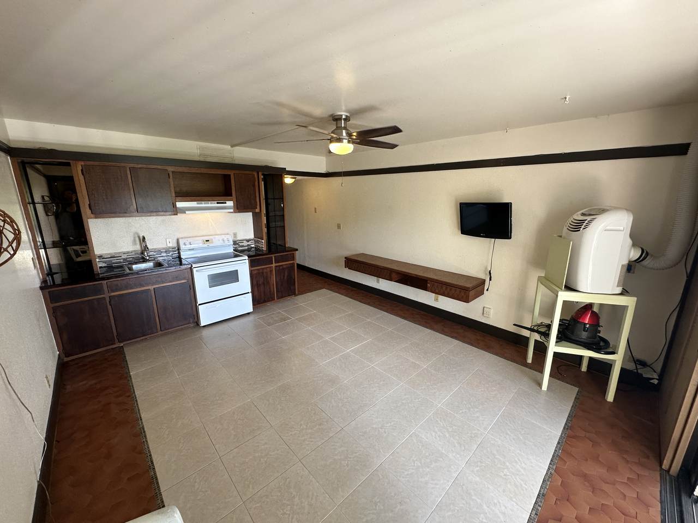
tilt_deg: -12.9
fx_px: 282
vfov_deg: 85.7
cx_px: 349
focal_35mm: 14
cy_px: 262
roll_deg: -0.7
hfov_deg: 102.1
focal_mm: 2.22
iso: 125
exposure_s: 1/99
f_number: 2.2
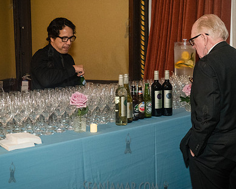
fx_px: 370
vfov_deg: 28.6
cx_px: 115
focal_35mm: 53
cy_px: 96
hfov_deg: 35.3
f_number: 4
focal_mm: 35
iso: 5000
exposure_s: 1/200
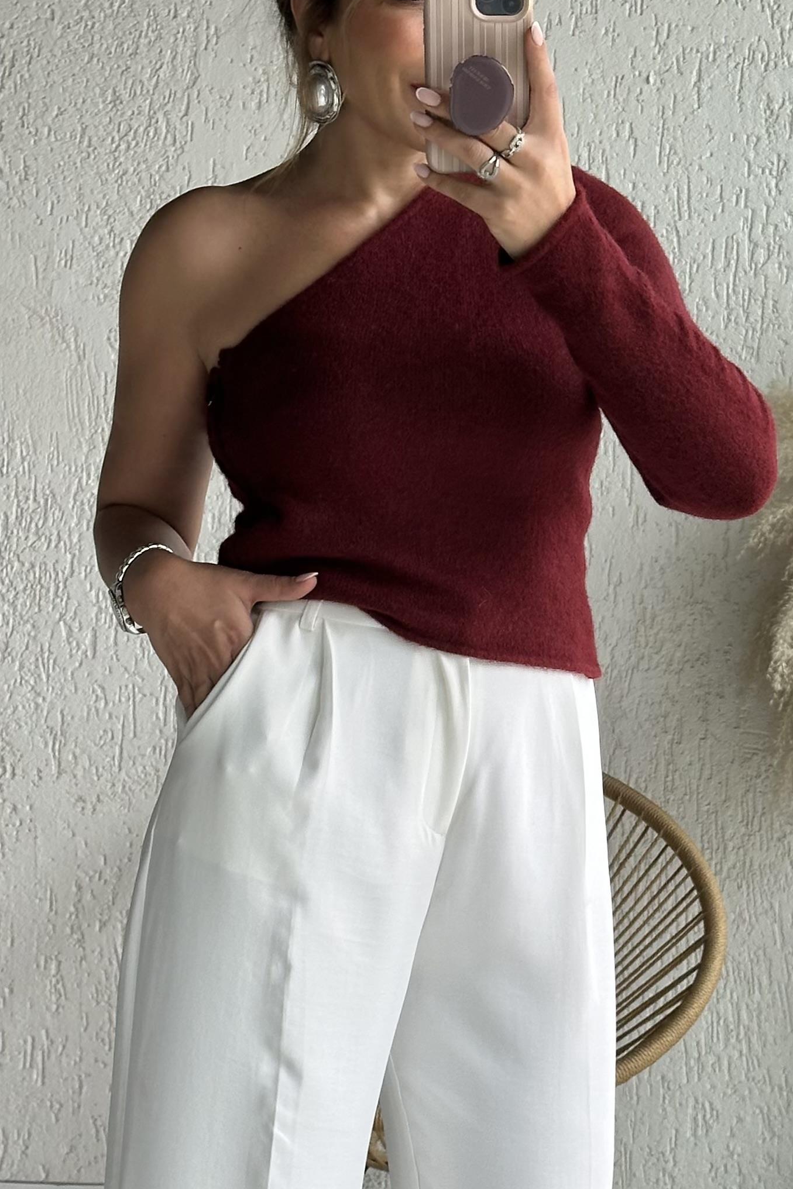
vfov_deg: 20.6
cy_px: 684
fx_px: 3271
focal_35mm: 99
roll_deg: -4.1
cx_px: 585
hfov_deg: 13.8
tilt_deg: -18.9
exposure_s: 1/159
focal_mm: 6.86
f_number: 1.78
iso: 64
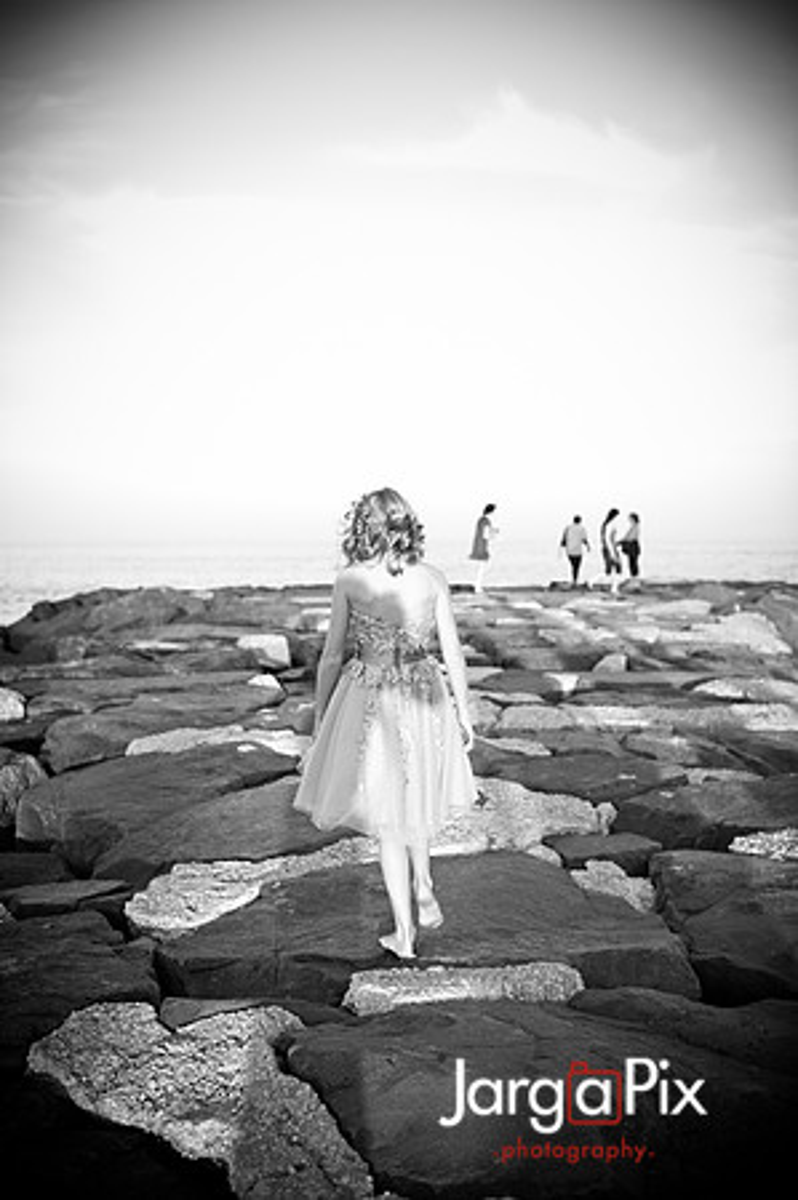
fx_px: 1500
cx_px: 399
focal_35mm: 45
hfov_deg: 29.8
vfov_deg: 43.6
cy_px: 600
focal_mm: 45
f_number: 3.2
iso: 200
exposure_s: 1/100
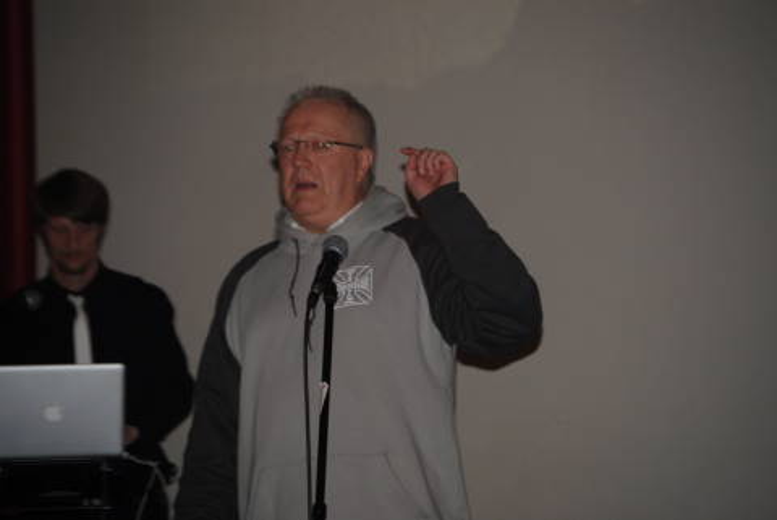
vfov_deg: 9.2
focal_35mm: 150
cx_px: 388
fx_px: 3240
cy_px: 260
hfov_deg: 13.7
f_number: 4.8
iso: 200
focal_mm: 100
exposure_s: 1/60
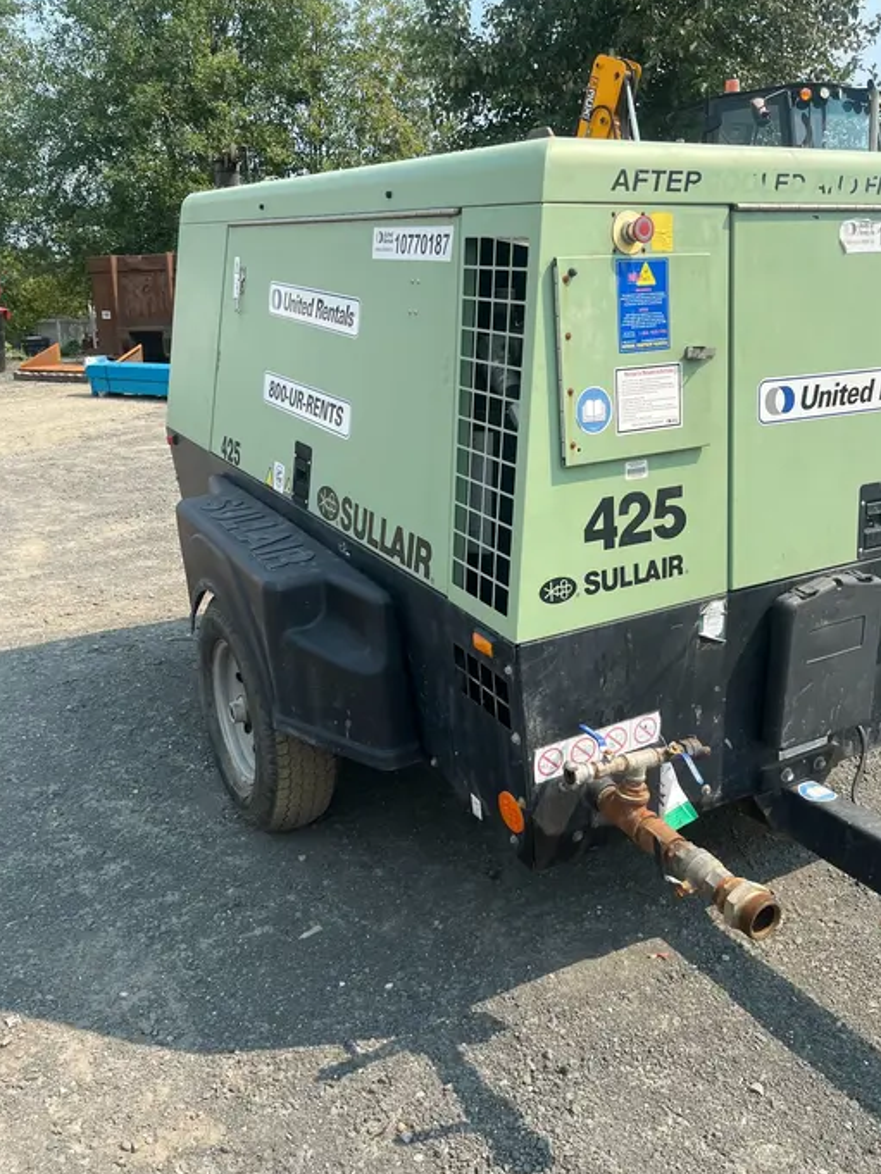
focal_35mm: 28
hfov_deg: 49.8
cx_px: 453
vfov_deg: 63.4
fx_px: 950
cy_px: 599
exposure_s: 1/1923
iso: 50
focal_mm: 5.1
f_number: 1.6
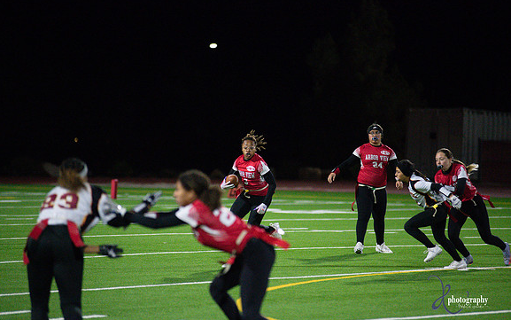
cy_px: 167
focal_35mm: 205
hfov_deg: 10.2
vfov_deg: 6.4
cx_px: 255
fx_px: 2856
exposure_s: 1/2500
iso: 14400
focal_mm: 200
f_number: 2.8
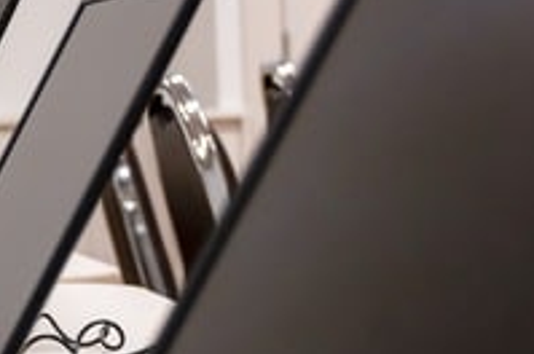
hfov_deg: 12.7
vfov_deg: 8.7
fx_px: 2325
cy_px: 135
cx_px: -164
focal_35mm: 157
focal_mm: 32
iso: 400
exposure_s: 1/50
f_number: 4
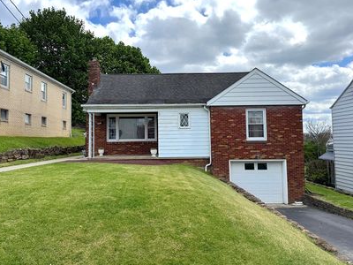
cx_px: 165
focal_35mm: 30
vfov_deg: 46.7
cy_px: 120
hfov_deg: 59.9
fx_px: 306
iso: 80
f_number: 1.78
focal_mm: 6.76
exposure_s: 1/7937
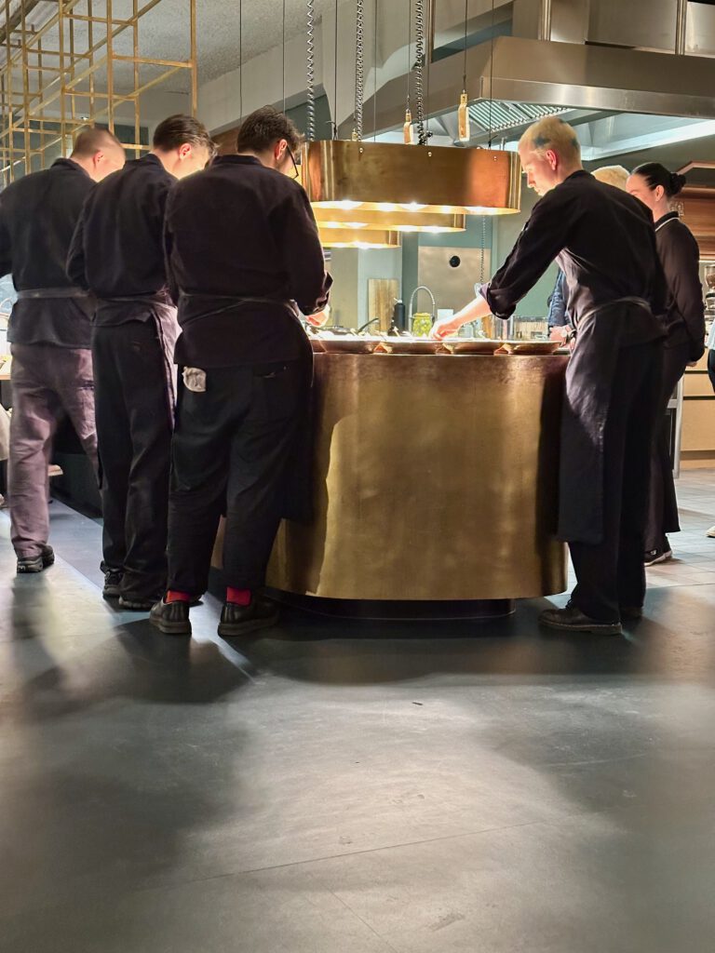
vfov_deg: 39.7
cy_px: 476
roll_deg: -0.5
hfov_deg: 30.3
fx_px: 1322
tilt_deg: -6.2
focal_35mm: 48
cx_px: 358
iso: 400
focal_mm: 6.86
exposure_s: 1/33
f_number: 1.78
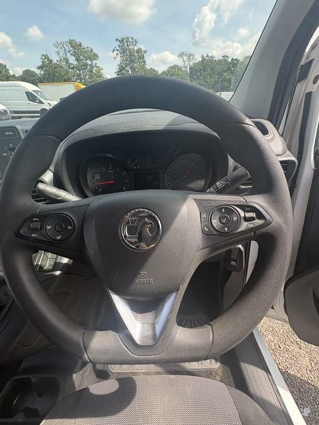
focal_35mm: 15
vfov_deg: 98.1
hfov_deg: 81.7
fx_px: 184
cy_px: 219
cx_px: 151
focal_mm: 2.22
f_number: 2.2
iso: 64
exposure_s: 1/346
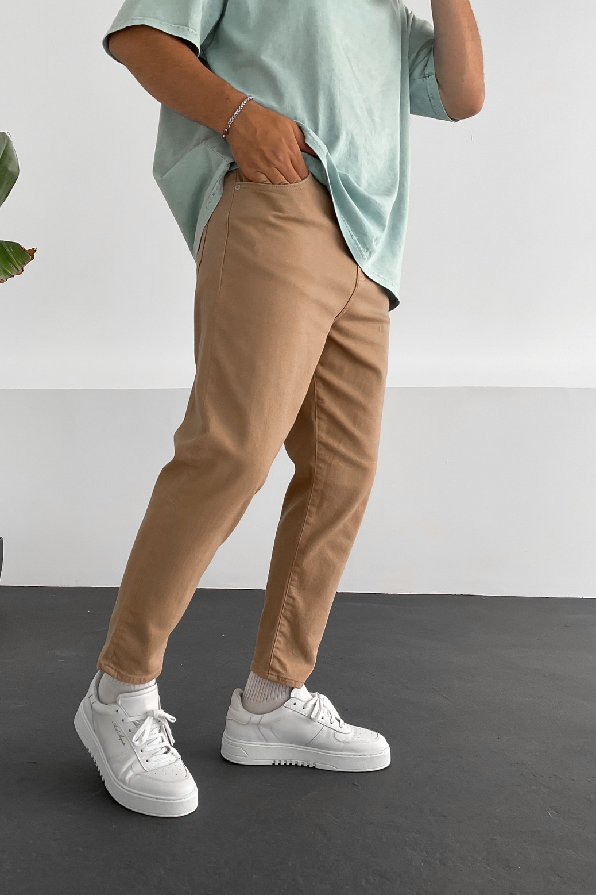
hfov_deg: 42.2
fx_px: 770
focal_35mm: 31
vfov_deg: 60.3
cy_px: 459
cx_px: 253
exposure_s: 1/120
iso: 50
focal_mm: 3
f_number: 1.8
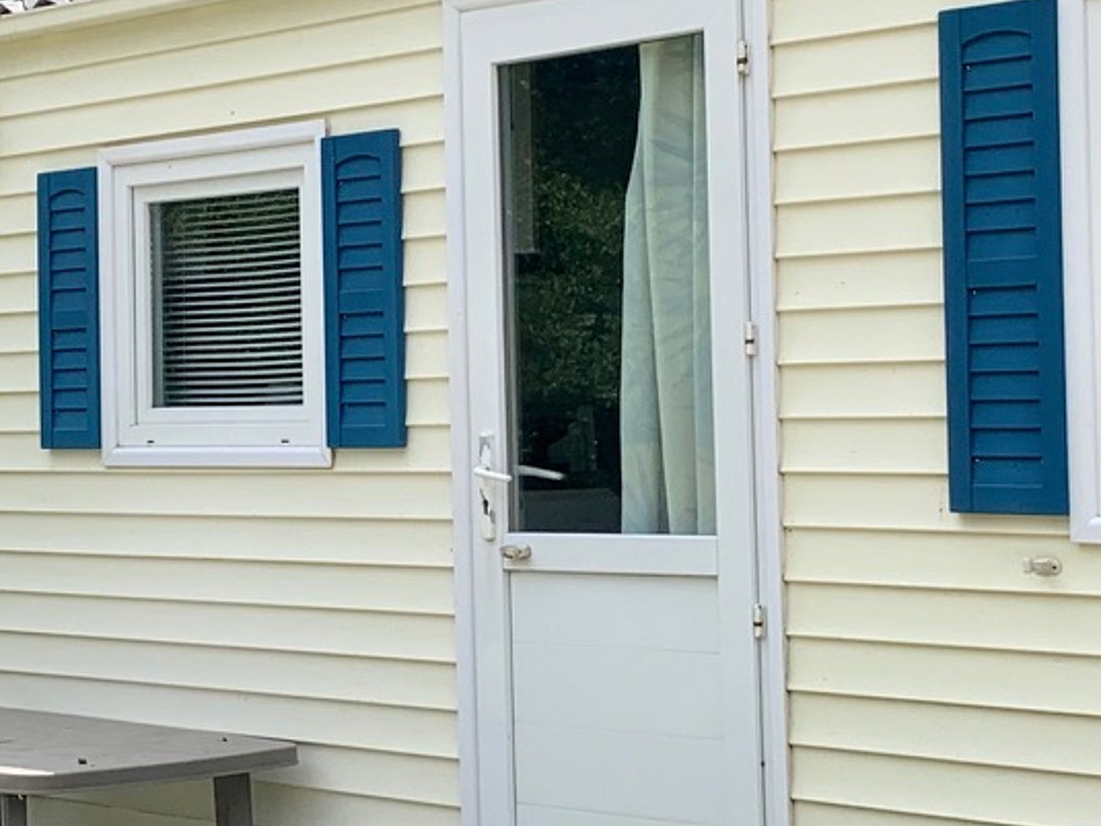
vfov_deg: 15.1
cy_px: 365
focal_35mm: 98
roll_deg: +1.4
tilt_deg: +2.2
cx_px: 204
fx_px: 3116
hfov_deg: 19.8
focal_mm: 4.25
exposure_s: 1/2364
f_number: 1.8
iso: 25
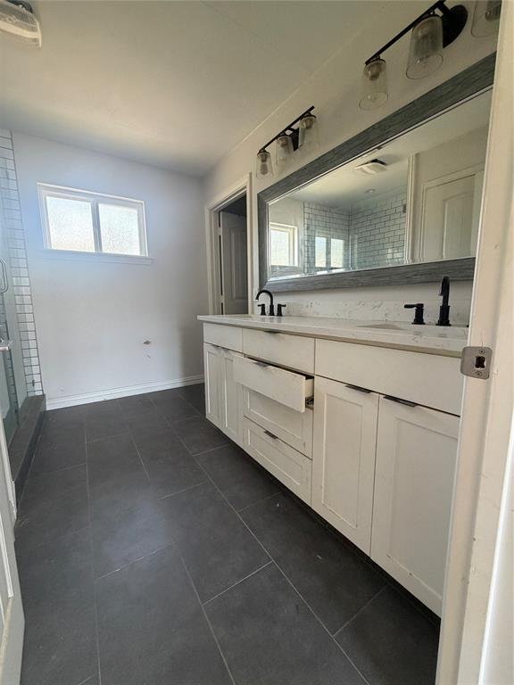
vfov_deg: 102.1
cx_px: 257
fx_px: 277
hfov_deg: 85.7
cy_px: 342
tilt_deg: -7.0
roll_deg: -1.7
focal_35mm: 14
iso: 320
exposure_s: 1/65
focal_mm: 2.22
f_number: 2.2
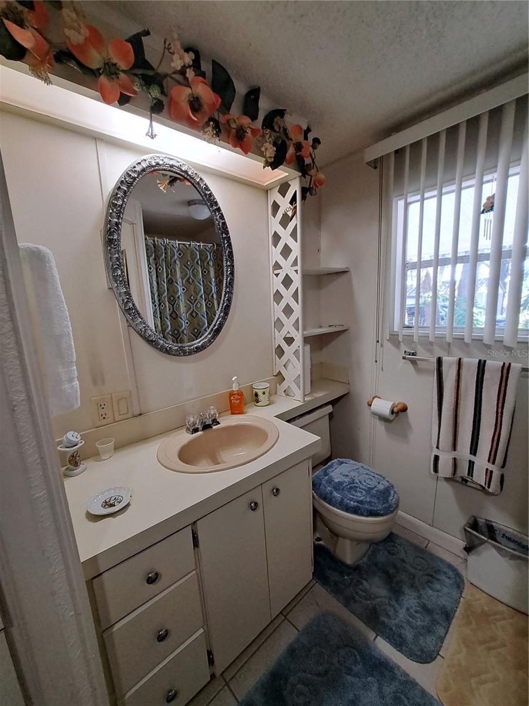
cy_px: 353
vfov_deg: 106.2
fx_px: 265
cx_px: 264
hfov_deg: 89.9
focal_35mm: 13
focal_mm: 1.74
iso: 80
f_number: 2.2
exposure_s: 1/40
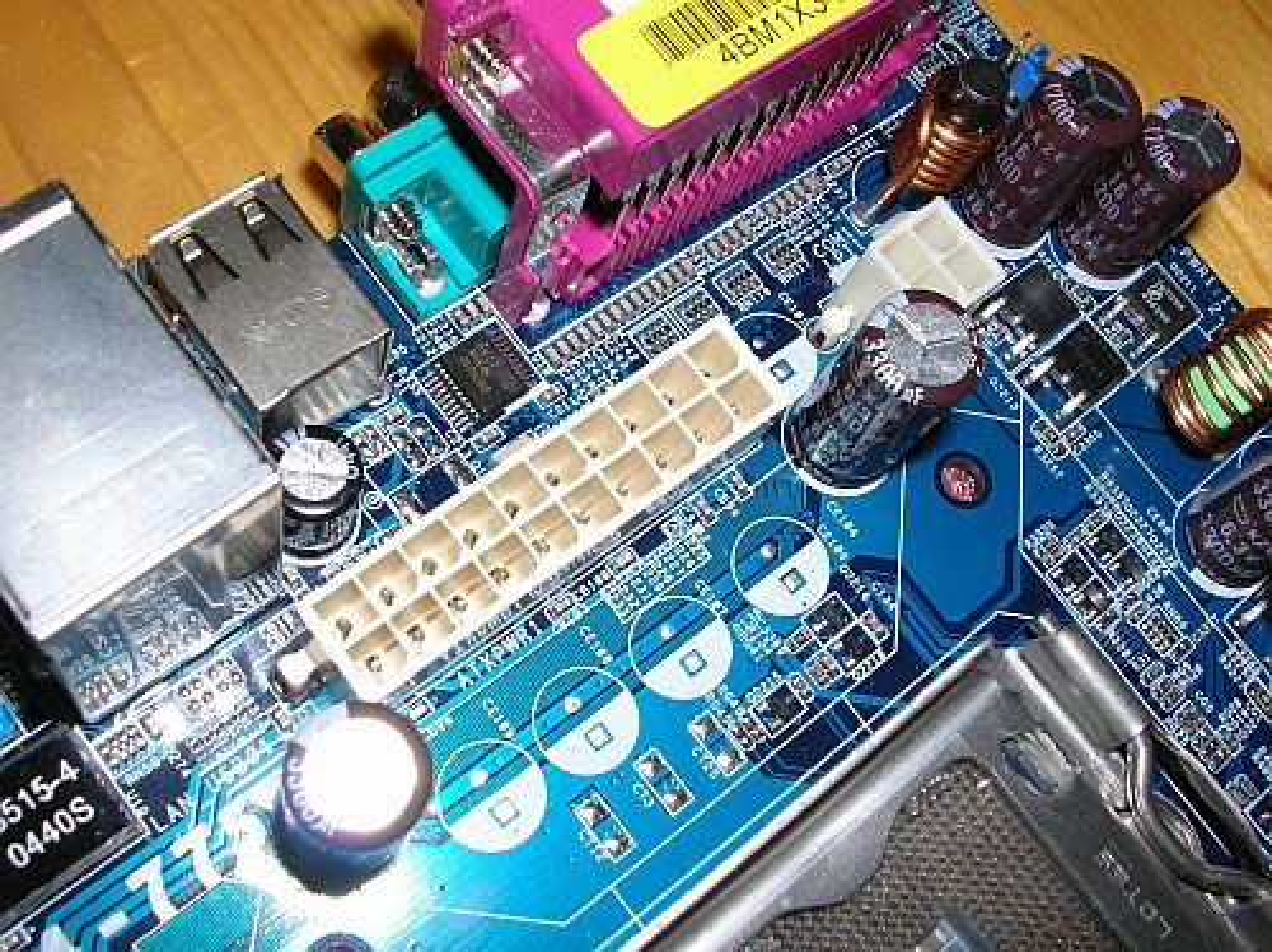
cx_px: 636
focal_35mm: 42
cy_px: 476
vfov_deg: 34.3
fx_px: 1542
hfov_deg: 44.8
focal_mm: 7.1
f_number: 6.1
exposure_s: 1/60.1
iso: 50
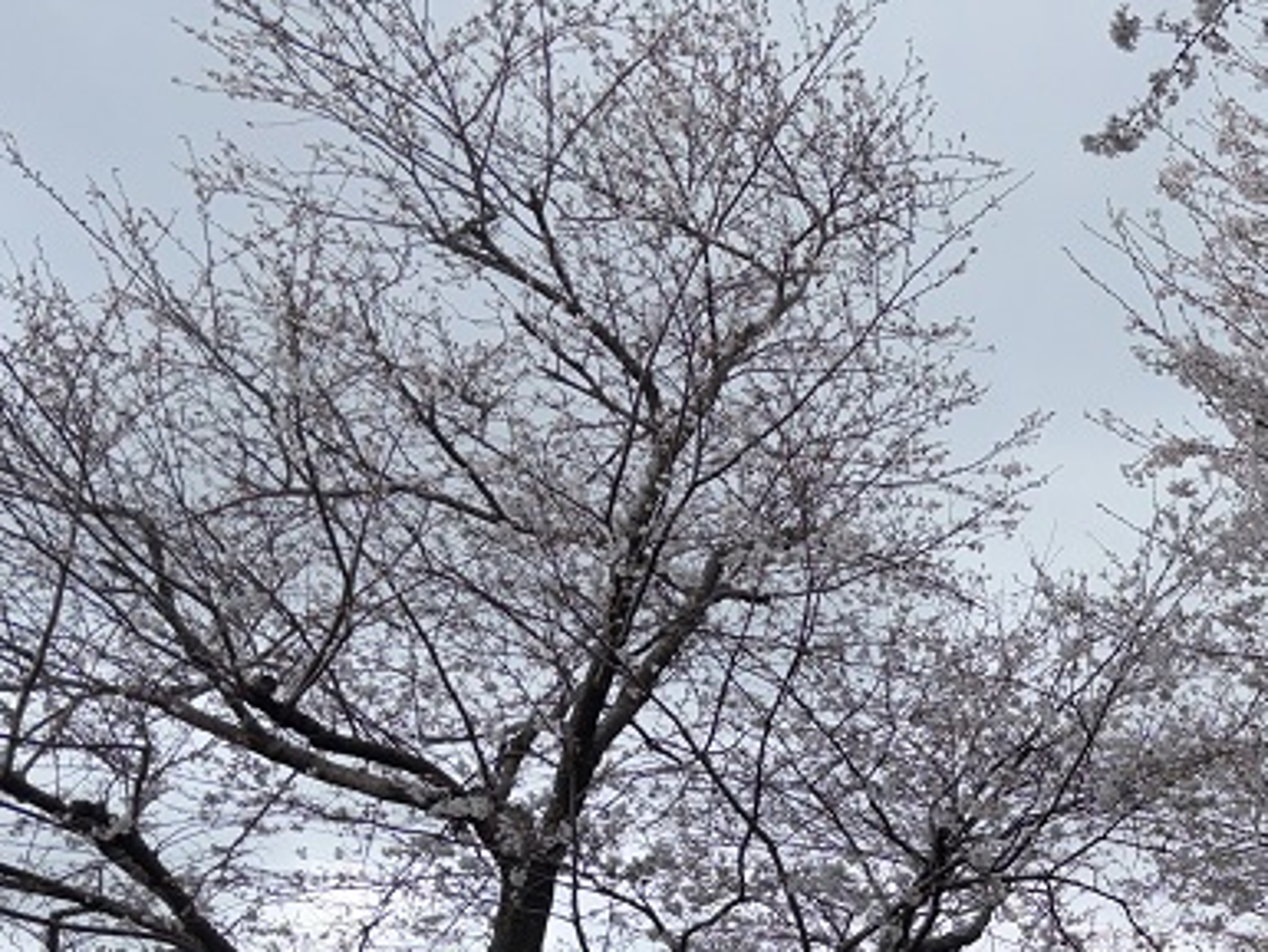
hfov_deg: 32.4
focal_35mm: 54
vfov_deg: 25.5
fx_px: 1979
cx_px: 1301
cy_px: 978
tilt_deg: +15.9
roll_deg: -0.5
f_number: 1.6
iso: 32
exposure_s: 1/399
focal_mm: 5.96
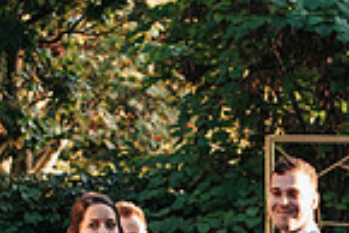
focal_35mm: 214
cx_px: 196
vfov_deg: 6.3
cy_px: 410
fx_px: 2077
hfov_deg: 9.6
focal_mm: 35
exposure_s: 1/1000
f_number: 3.2
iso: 1000
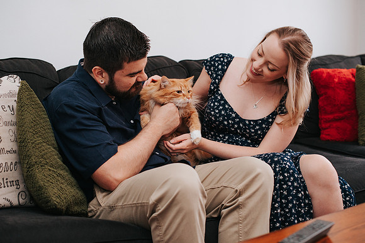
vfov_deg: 25.9
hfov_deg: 38.1
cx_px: 175
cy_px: 126
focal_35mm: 52
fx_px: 529
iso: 1000
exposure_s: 1/200
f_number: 3.2
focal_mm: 50
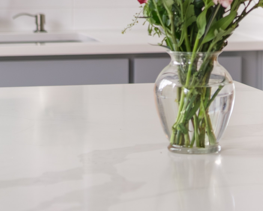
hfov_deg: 9.1
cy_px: -98
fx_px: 1619
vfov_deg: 7.3
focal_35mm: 208
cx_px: 351
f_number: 1.2
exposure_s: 1/500
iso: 640
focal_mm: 27
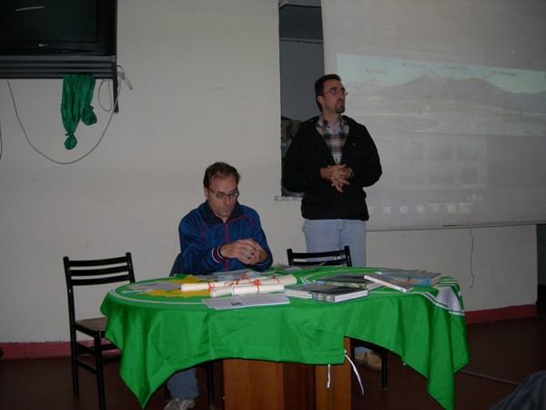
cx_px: 273
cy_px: 205
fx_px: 599
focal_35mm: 38
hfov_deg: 49.0
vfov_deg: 37.7
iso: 116
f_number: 2.8
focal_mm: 7.8
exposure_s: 1/60.1
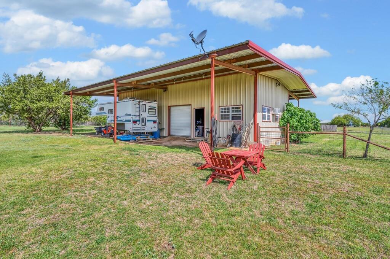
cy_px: 130
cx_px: 195
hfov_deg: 91.7
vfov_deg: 68.8
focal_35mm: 18
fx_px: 189
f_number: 8
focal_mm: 17.5
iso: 100
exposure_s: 1/320
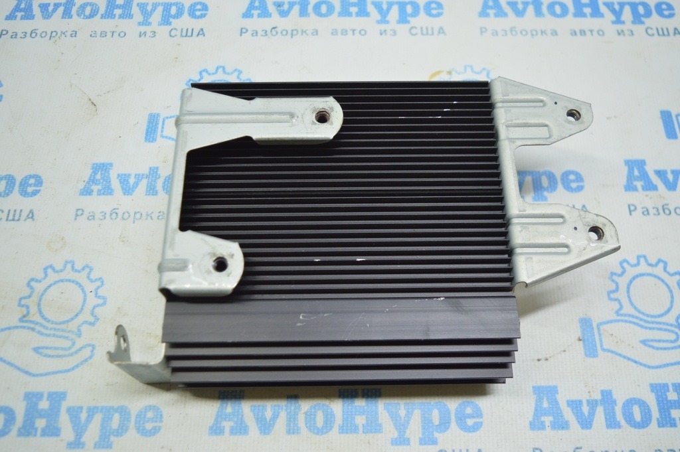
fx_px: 623
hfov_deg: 57.3
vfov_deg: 39.9
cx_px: 340
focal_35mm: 33
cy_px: 226
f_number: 3.8
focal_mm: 22
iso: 400
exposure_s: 1/60
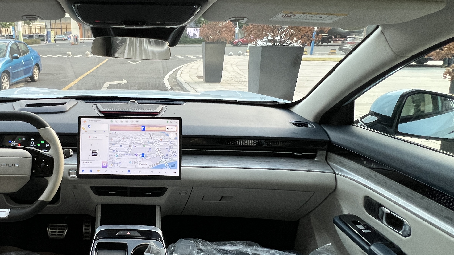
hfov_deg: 72.0
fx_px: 289
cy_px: 128
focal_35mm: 24
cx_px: 124
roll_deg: +0.2
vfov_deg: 47.7
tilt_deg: -17.3
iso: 160
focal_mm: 1.57
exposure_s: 1/75
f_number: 1.8
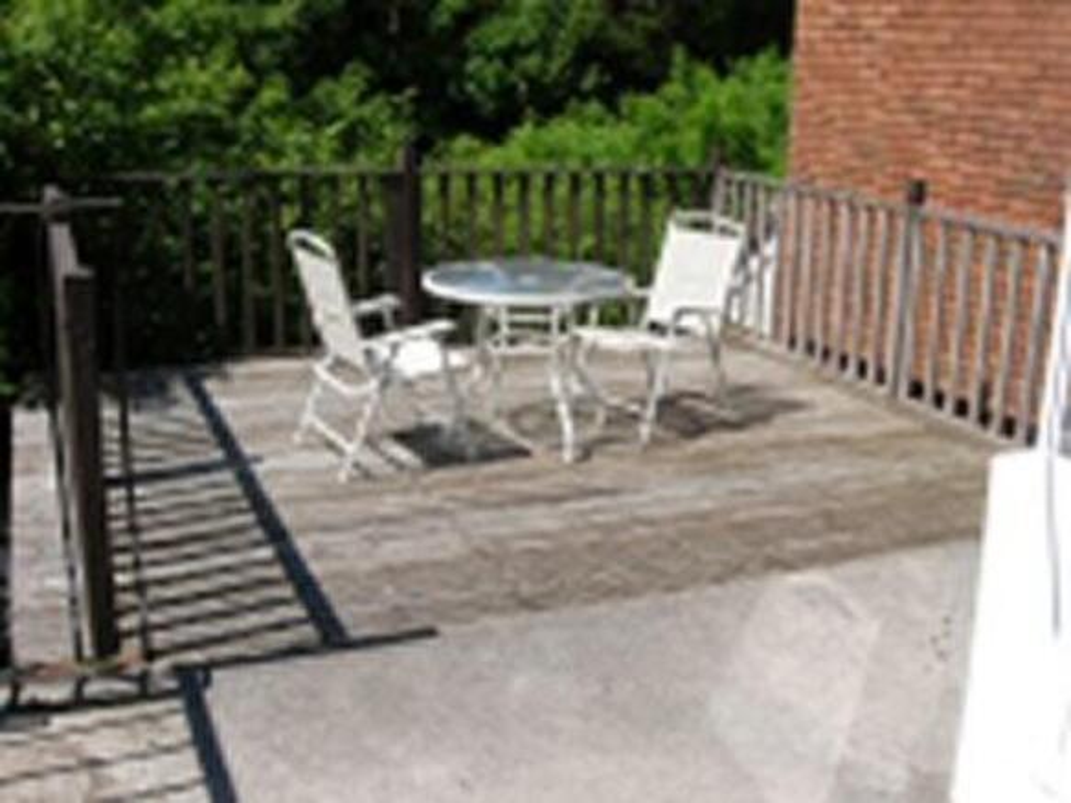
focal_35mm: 38
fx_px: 1175
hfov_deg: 49.0
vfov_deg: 37.7
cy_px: 402
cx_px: 536
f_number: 4.8
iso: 79
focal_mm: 7.8
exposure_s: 1/592
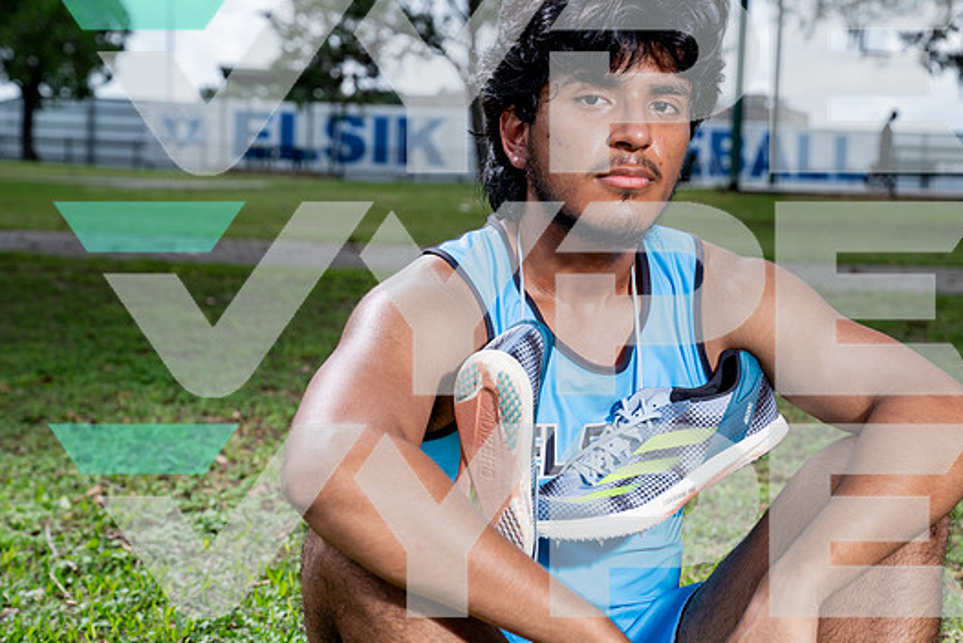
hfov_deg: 29.6
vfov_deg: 20.0
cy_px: 300
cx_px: 520
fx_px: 1819
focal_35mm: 68
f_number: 5.6
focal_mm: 56
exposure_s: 1/250
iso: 100
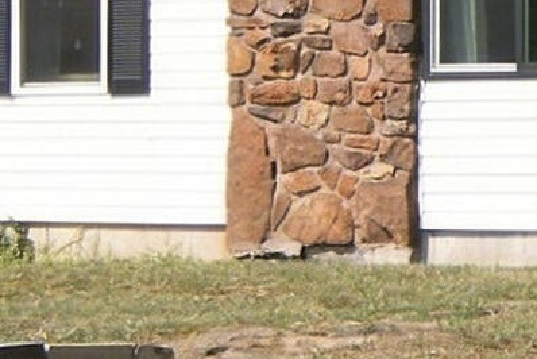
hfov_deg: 8.0
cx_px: 1194
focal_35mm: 241
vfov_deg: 5.7
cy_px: -66
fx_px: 3597
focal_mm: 32
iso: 200
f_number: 9
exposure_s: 1/500
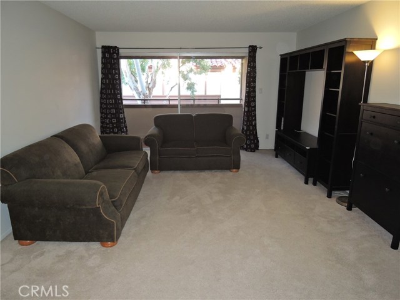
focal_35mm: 24
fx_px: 277
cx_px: 200
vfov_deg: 56.8
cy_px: 150
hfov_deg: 71.6
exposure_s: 1/30
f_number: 2.2
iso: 220
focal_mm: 5.1
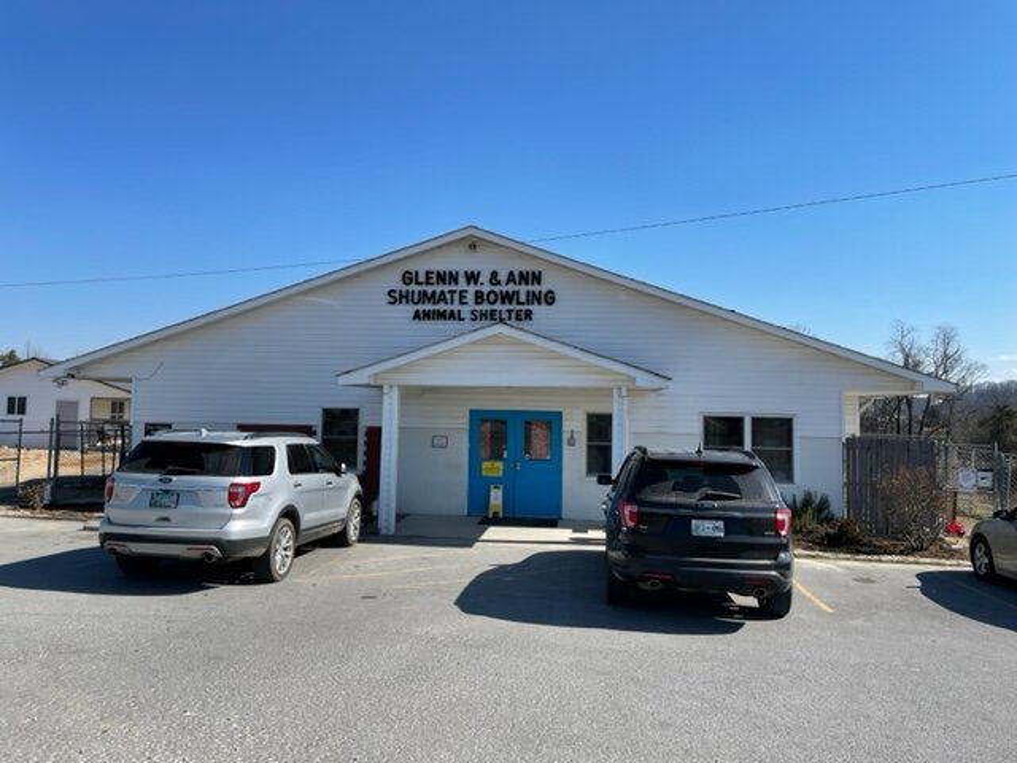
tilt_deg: +3.2
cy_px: 382
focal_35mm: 26
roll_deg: -1.5
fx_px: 764
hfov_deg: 67.3
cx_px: 508
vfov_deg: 53.1
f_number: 1.6
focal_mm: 4.2
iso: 32
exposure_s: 1/3610
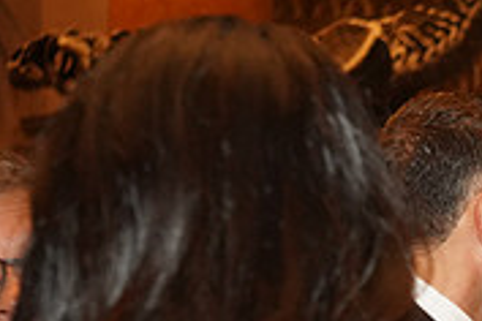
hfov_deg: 13.3
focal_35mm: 144
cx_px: 760
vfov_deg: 9.3
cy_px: 437
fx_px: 1928
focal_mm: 44
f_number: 4
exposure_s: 1/125
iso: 6400
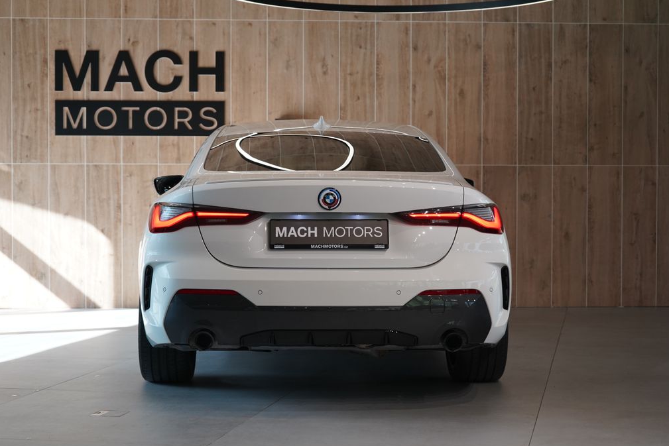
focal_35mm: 67
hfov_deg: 30.1
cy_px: 225
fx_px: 1245
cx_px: 337
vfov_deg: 20.3
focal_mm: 66
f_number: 5.6
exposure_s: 1/160
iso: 1250
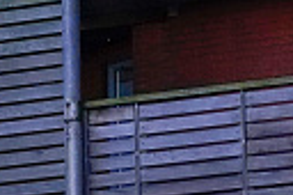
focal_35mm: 672
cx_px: -380
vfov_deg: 2.0
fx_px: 5462
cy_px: -80
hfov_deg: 3.0
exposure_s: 1/500
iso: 4000
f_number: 16
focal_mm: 145
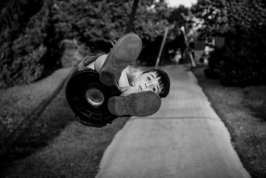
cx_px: 144
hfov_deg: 38.2
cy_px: 94
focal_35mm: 52
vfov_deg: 26.0
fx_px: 384
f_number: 2.8
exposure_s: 1/1250
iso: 200
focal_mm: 45
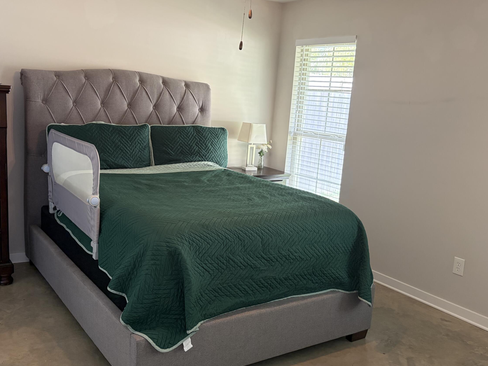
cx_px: 219
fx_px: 493
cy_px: 189
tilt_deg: -11.0
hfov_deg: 52.5
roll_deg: -2.8
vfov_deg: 40.7
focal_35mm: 35
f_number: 1.6
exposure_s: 1/60
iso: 200
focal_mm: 5.96
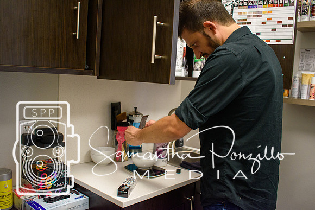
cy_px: 105
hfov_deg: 57.2
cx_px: 158
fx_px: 289
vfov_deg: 40.0
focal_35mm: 33
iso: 900
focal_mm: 22
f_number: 3.8
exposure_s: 1/60
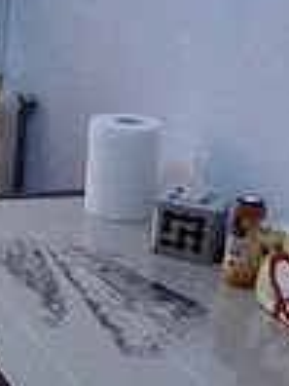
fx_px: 879
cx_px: -312
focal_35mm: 79
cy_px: 114
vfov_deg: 24.5
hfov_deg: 14.8
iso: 500
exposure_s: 1/30
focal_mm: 1.74
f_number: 2.2
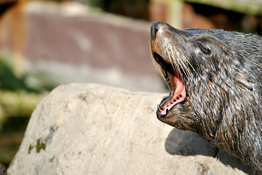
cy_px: 88
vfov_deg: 3.4
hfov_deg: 5.1
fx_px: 2951
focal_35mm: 405
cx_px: 131
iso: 200
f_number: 5.6
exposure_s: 1/800
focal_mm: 270
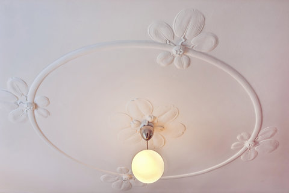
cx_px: 144
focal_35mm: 35
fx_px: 281
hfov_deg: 54.4
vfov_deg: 37.9
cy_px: 96
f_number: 8
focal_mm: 35
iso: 200
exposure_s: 1/30
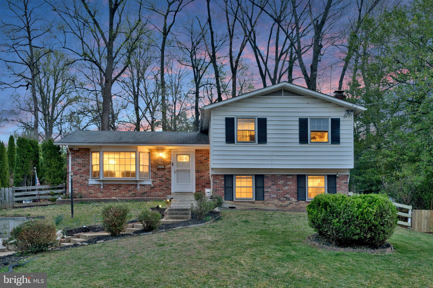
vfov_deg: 37.8
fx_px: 421
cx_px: 216
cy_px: 144
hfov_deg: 54.4
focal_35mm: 35
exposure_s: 1/1.67
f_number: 9
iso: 1250
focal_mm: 35
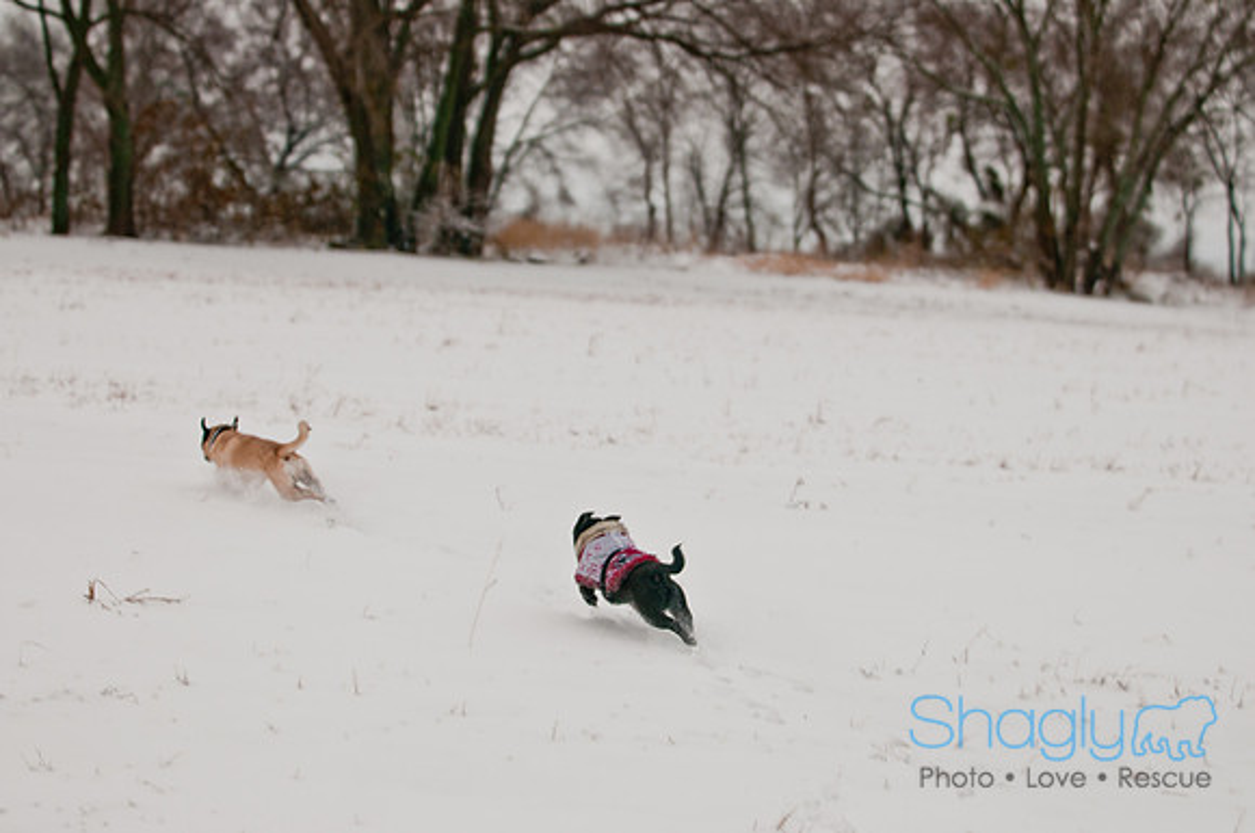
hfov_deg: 17.1
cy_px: 416
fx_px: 4177
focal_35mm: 120
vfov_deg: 11.4
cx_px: 628
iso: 200
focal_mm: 80
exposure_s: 1/250
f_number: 2.8
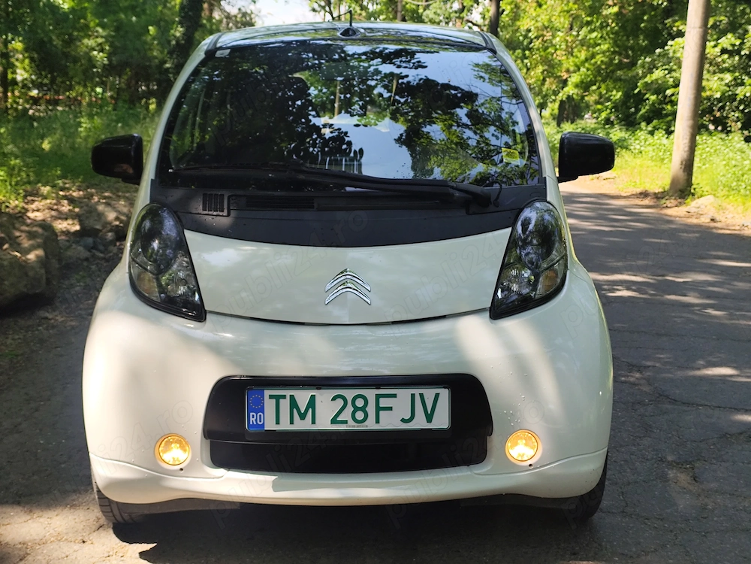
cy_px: 282
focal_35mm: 46
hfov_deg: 41.2
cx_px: 376
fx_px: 998
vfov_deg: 31.5
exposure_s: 1/411
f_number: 1.65
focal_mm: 6.19
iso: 50
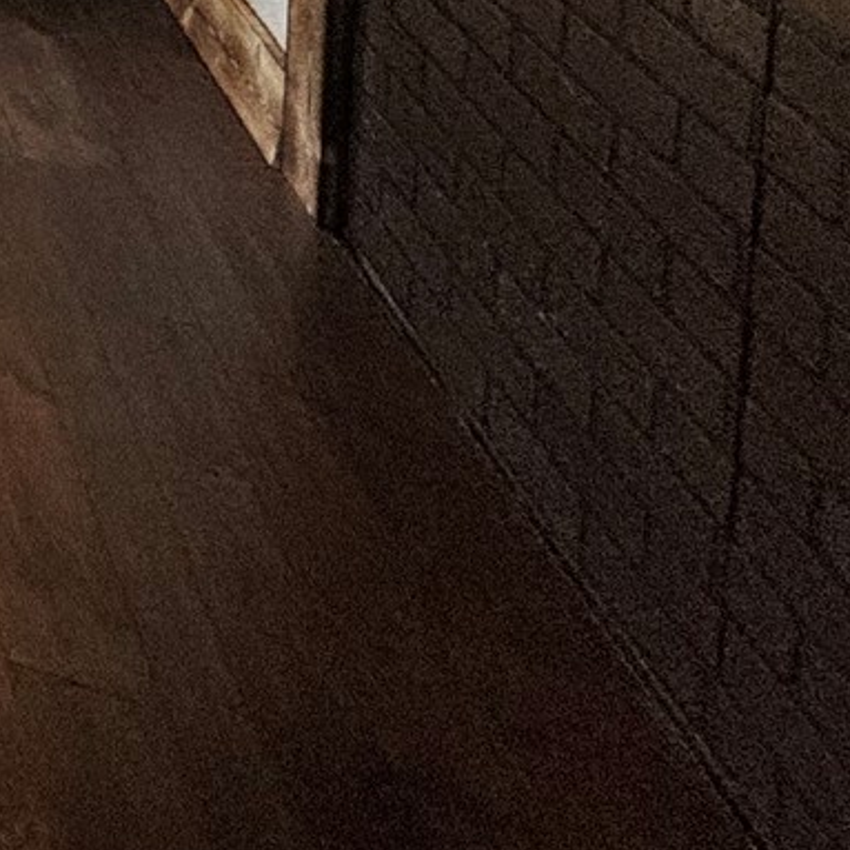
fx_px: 1722
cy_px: -657
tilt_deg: -5.1
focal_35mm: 62
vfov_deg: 20.3
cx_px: -1245
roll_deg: +1.7
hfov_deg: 14.7
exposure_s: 1/99
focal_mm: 2.22
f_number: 2.2
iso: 80
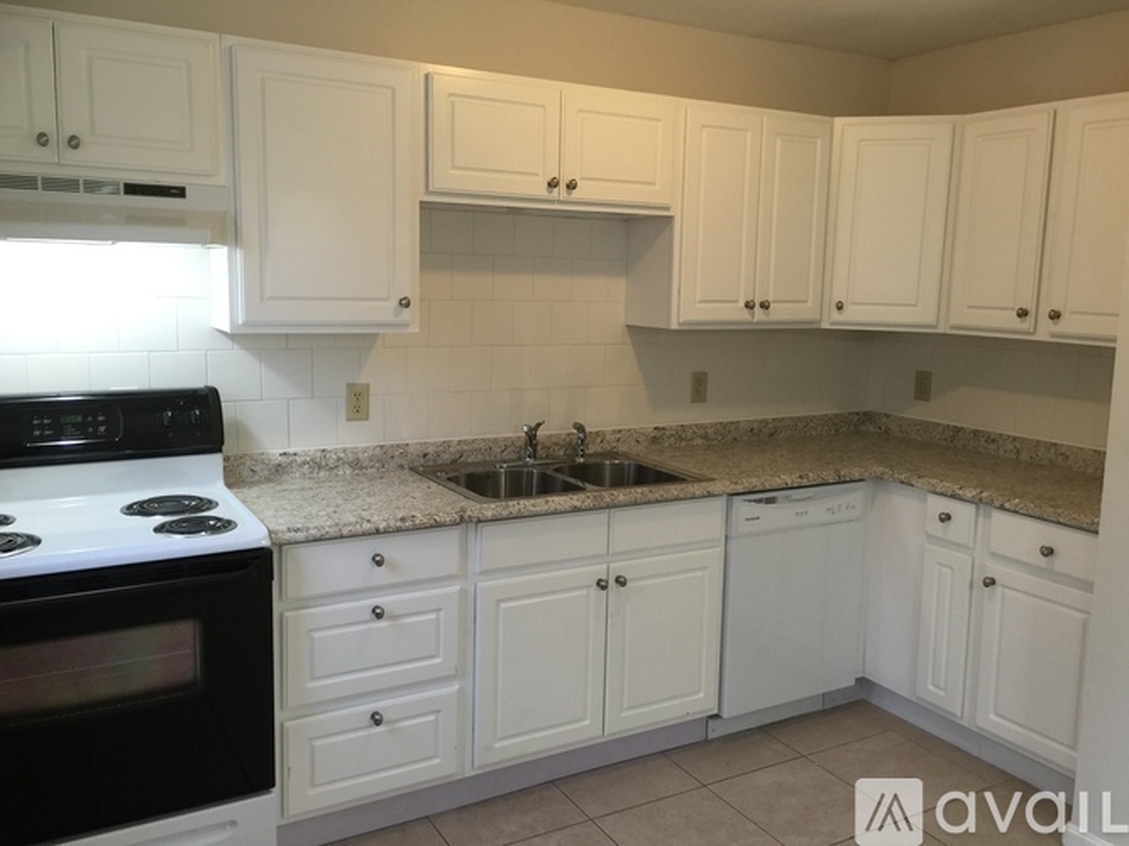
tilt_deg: -8.7
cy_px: 423
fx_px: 946
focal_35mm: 29
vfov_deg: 48.2
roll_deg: -0.9
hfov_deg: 61.7
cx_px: 564
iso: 64
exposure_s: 1/33
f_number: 2.2
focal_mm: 4.15
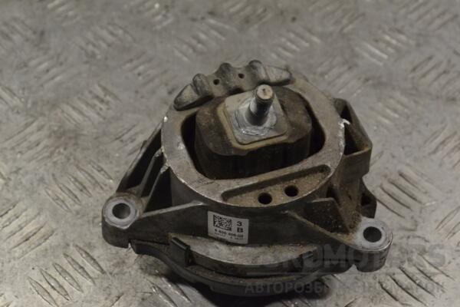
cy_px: 154
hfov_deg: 28.1
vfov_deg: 18.9
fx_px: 920
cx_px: 230
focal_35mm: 72
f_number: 9
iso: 3200
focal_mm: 48
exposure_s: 1/320
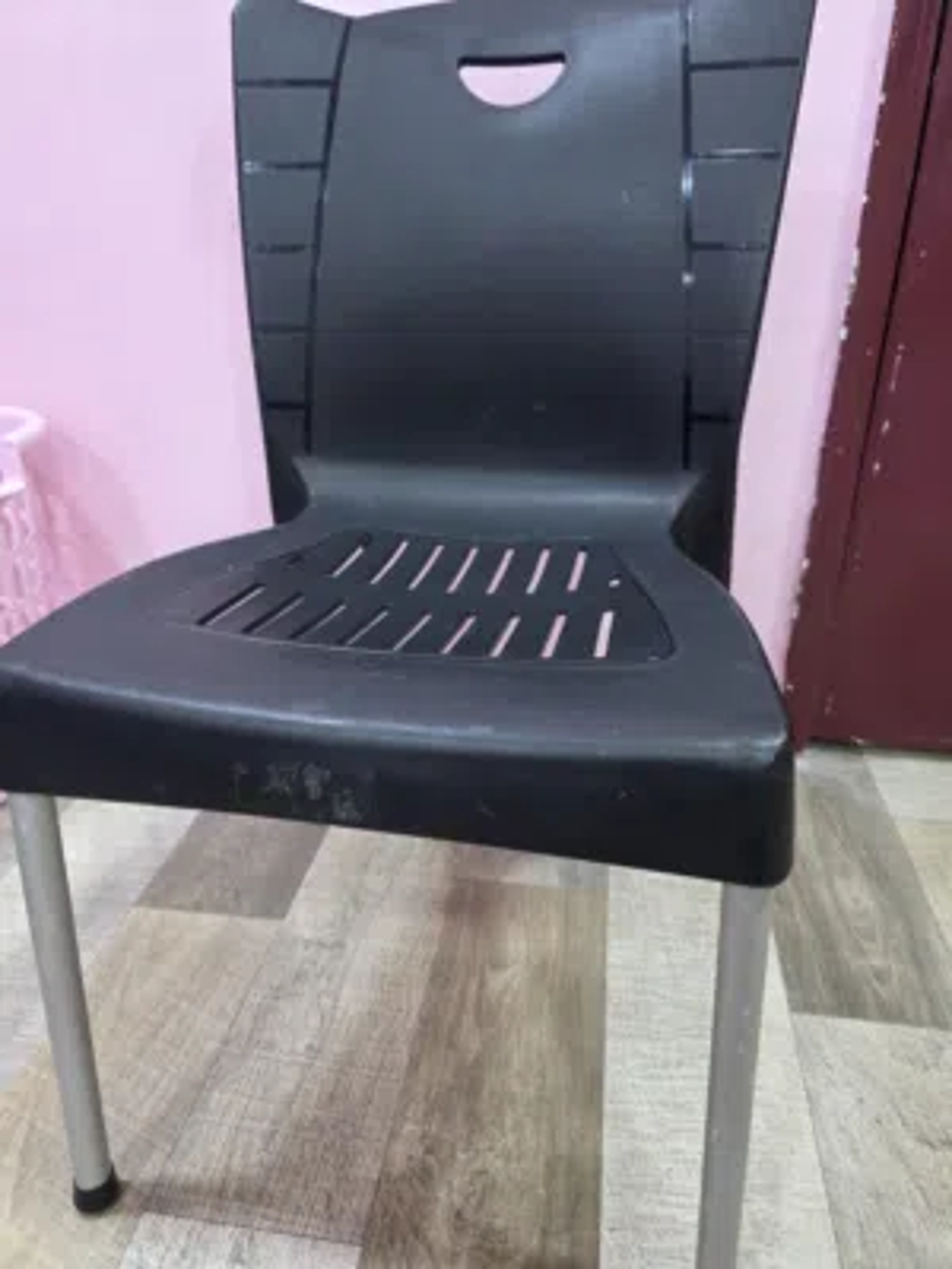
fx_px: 843
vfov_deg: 73.9
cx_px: 476
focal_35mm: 23
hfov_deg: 58.9
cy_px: 634
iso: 640
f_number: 1.7
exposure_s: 1/100
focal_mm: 6.3
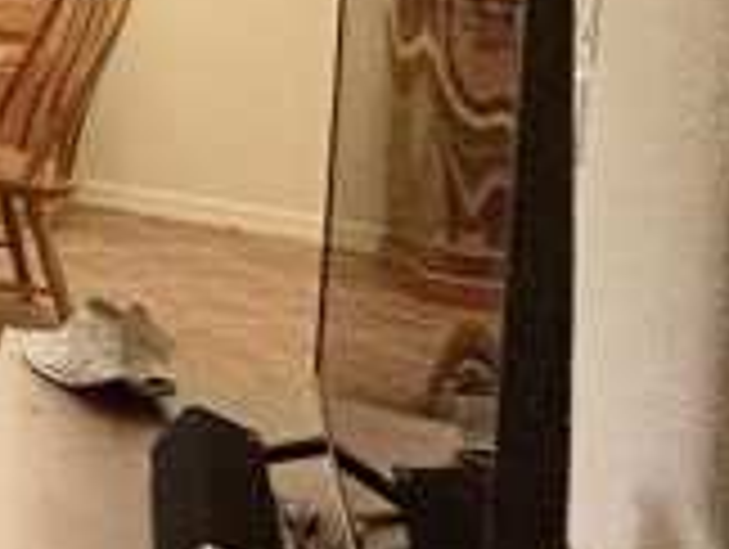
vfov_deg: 19.7
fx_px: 1455
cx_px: -1048
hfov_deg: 14.9
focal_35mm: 69
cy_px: -162
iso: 400
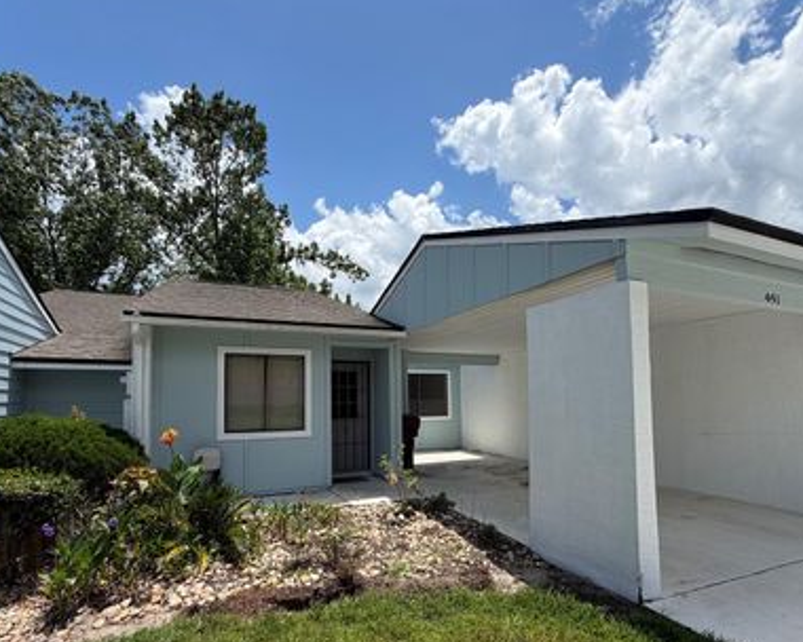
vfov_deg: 73.2
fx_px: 428
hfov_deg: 86.4
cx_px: 397
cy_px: 375
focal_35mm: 18
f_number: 2.2
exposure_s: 1/1033
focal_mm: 2.22
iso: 20
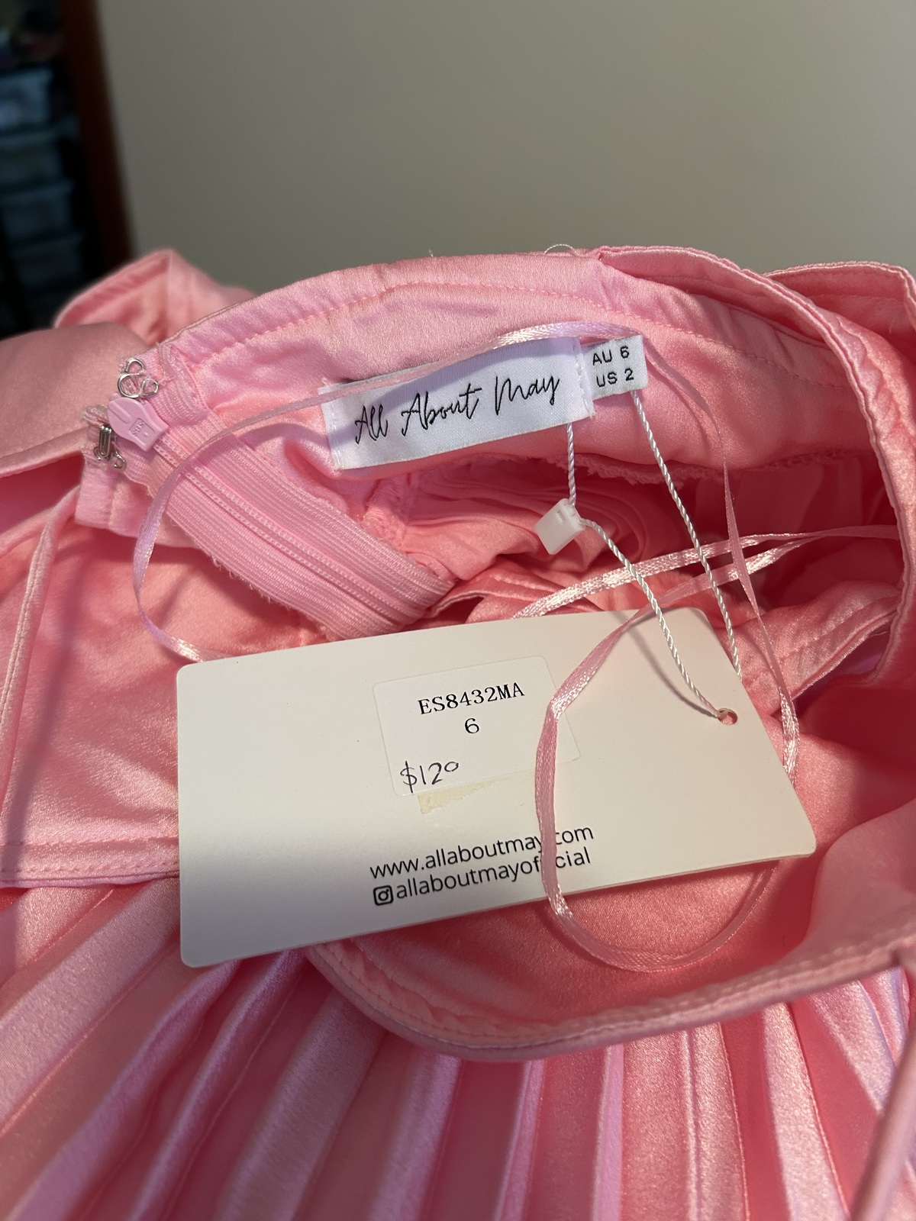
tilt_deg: -33.1
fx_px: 917
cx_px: 458
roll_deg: -1.4
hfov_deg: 53.1
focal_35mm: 26
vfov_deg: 67.3
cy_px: 610
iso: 200
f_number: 1.5
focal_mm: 5.7
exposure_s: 1/50
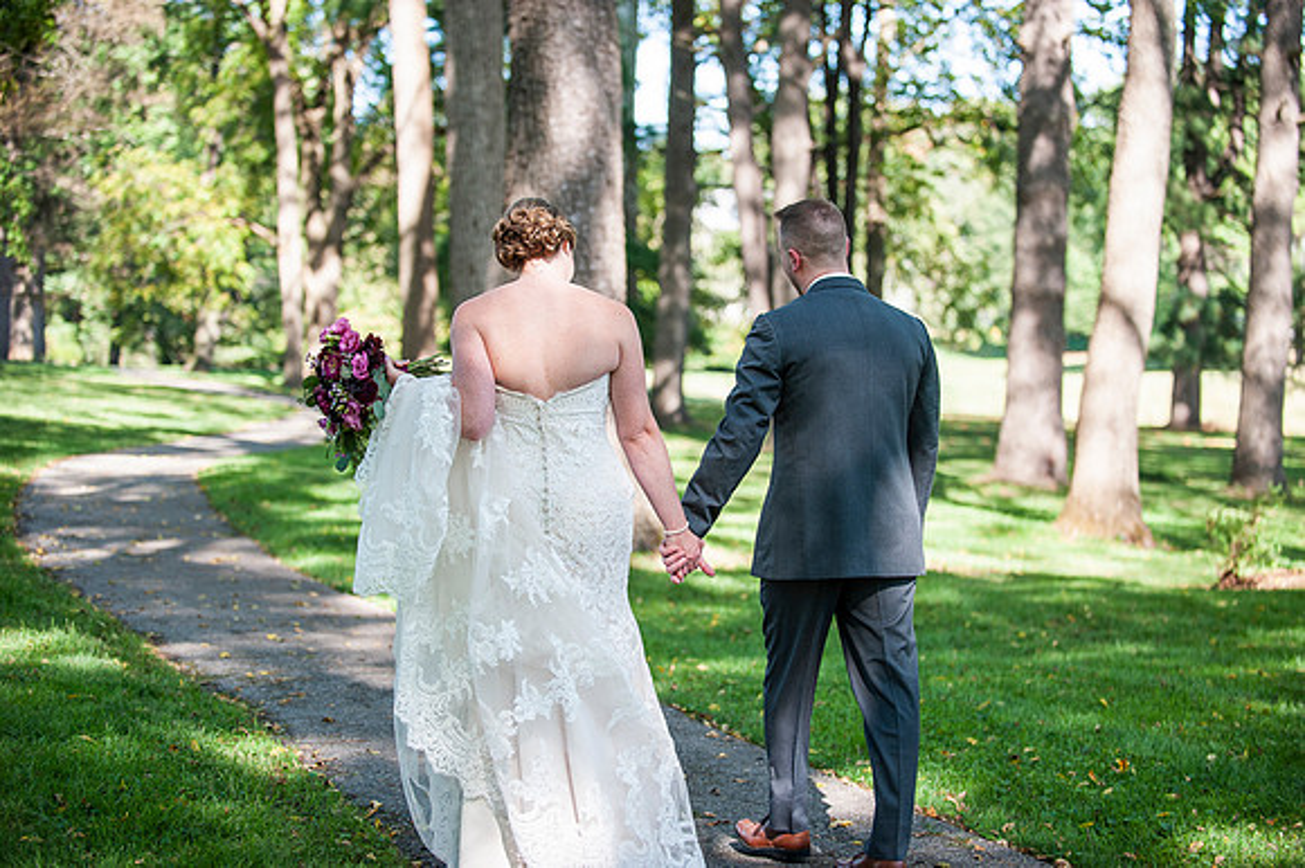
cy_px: 434
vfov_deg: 19.4
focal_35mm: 70
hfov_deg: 28.9
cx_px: 652
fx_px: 2536
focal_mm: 70
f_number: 2.8
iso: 400
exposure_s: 1/800
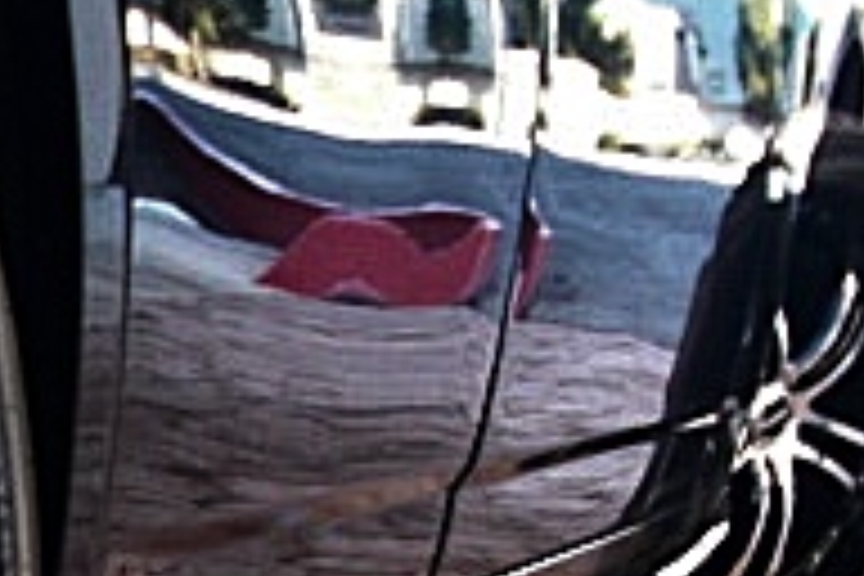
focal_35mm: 125
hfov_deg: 14.9
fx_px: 3000
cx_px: -522
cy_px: 842
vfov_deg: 10.6
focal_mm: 6.3
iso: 400
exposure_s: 1/125
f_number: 2.8
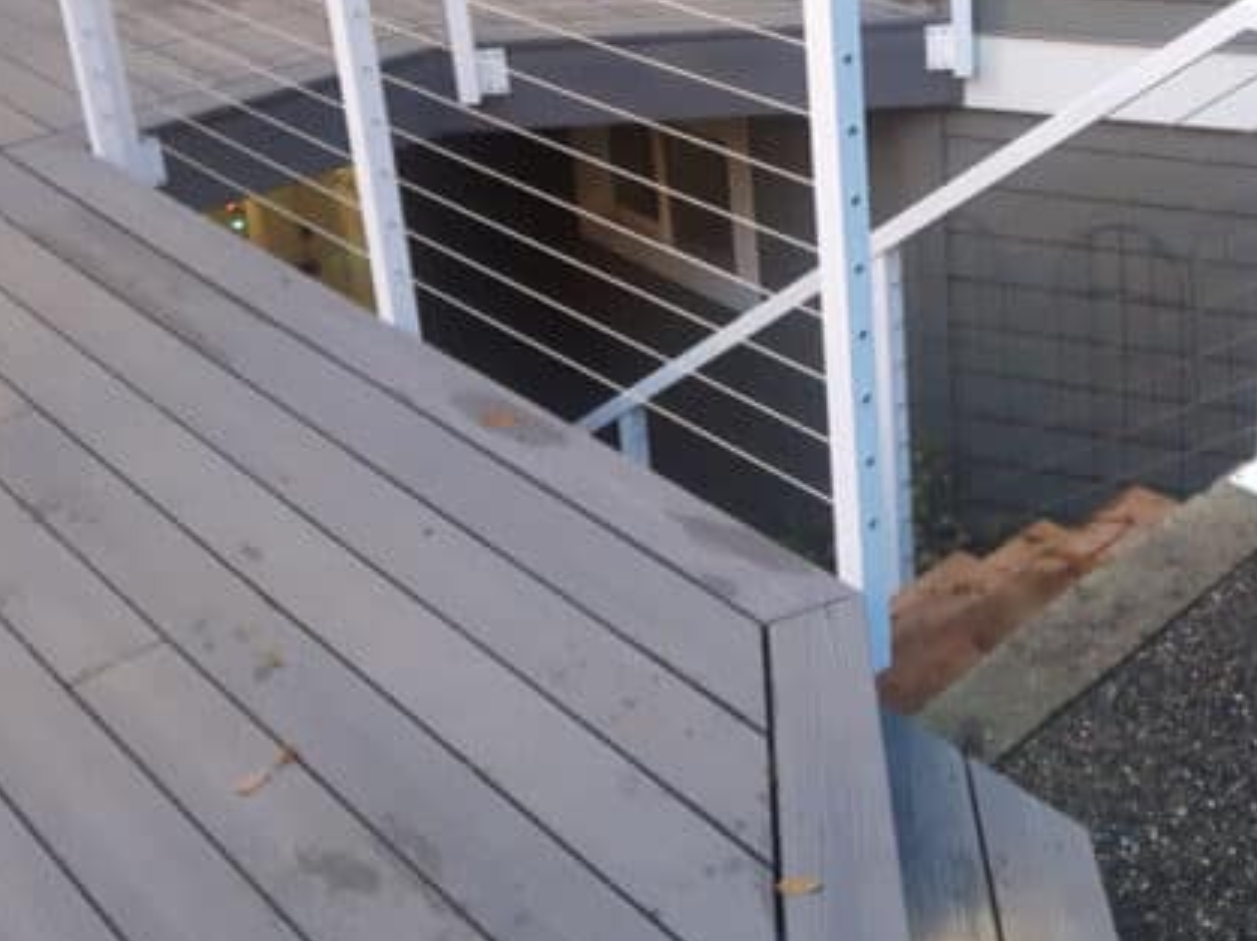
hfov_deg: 33.3
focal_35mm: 57
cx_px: 899
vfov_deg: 25.2
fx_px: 2069
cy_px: 186
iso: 320
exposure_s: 1/17
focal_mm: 3.7
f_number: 1.9
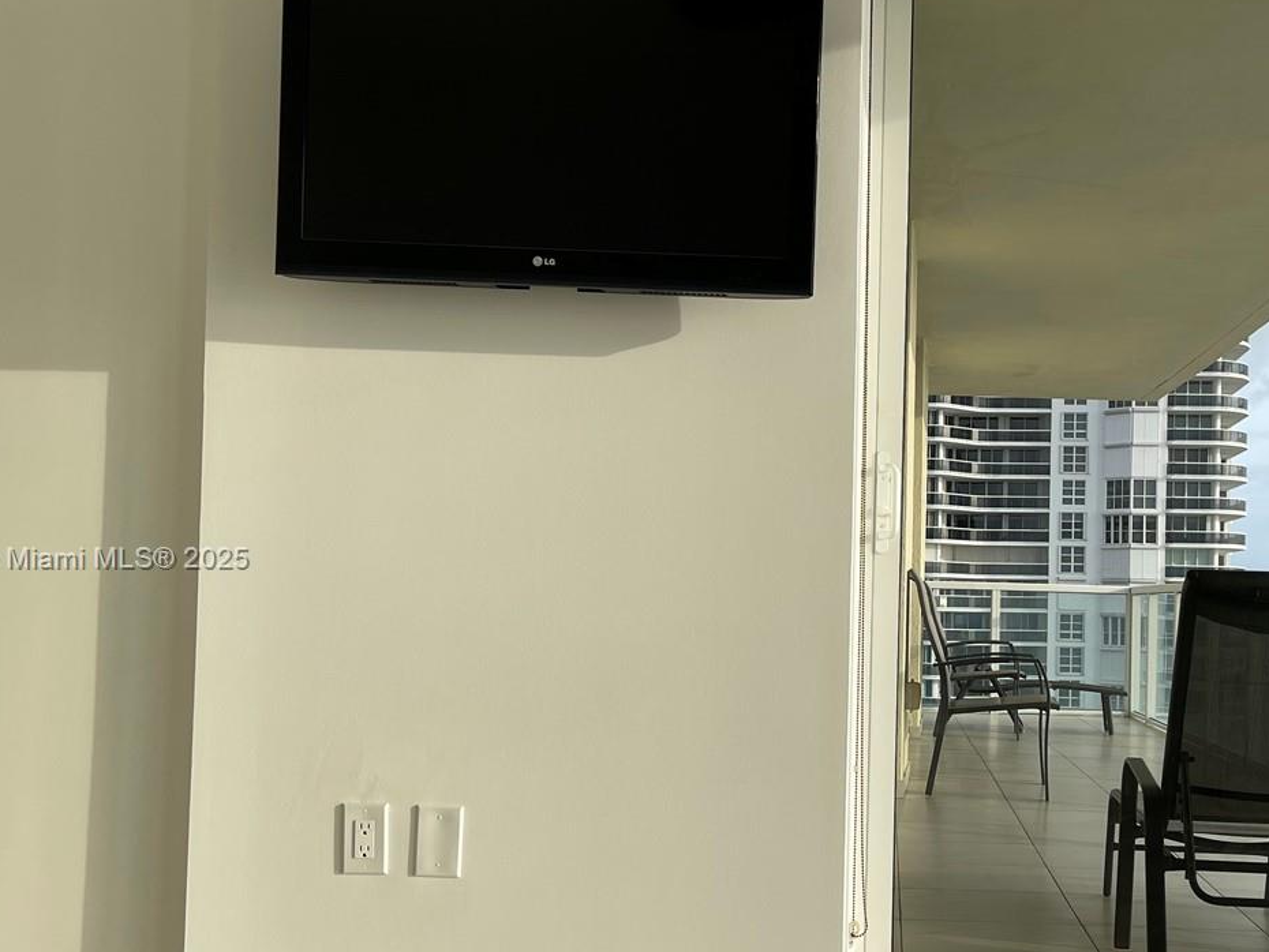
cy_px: 561
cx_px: 903
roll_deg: -1.3
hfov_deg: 42.9
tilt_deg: +1.3
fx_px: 1577
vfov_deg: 33.5
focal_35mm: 43
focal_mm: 5.1
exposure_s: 1/679
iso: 32
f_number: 1.6
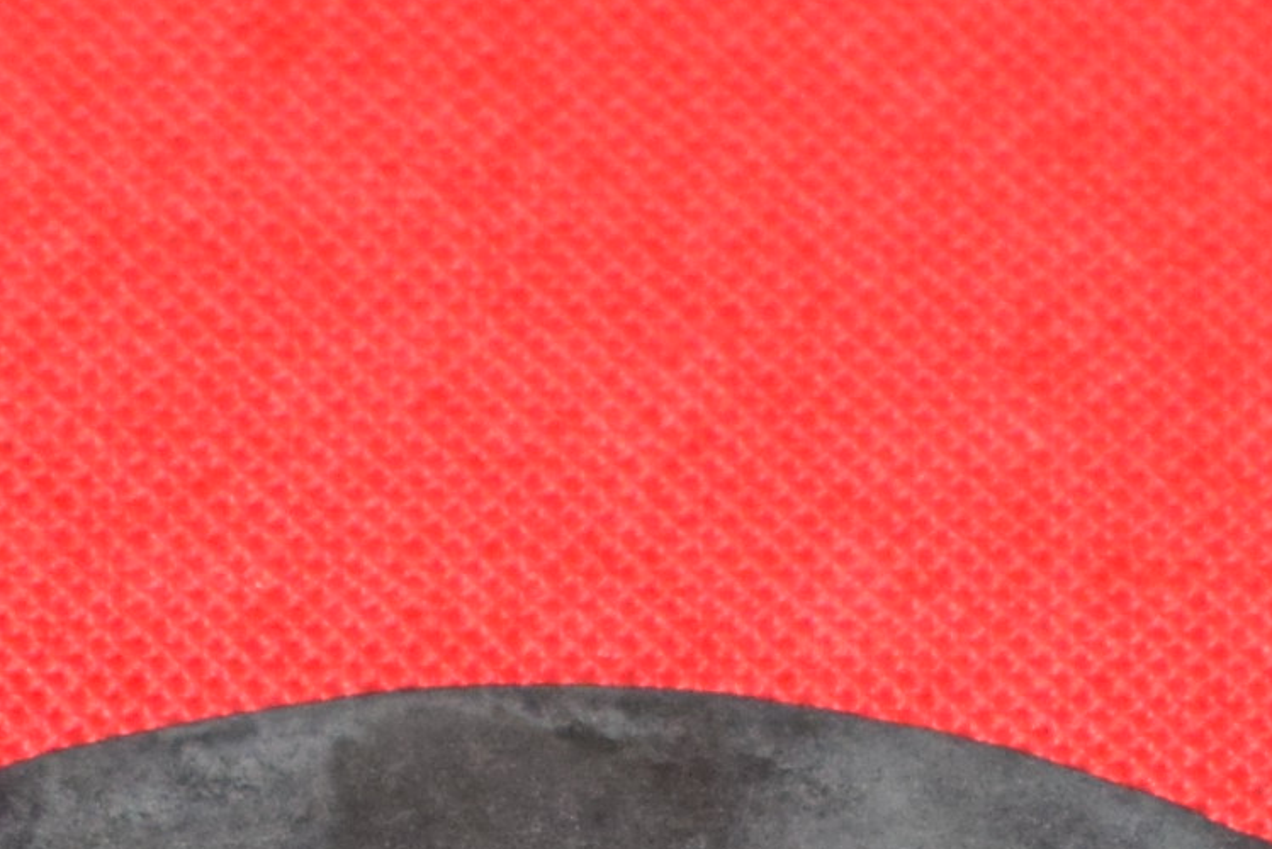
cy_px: 1885
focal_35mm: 342
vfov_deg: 4.0
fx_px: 12088
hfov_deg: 6.0
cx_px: 693
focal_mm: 38
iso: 1250
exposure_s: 1/200
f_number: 5
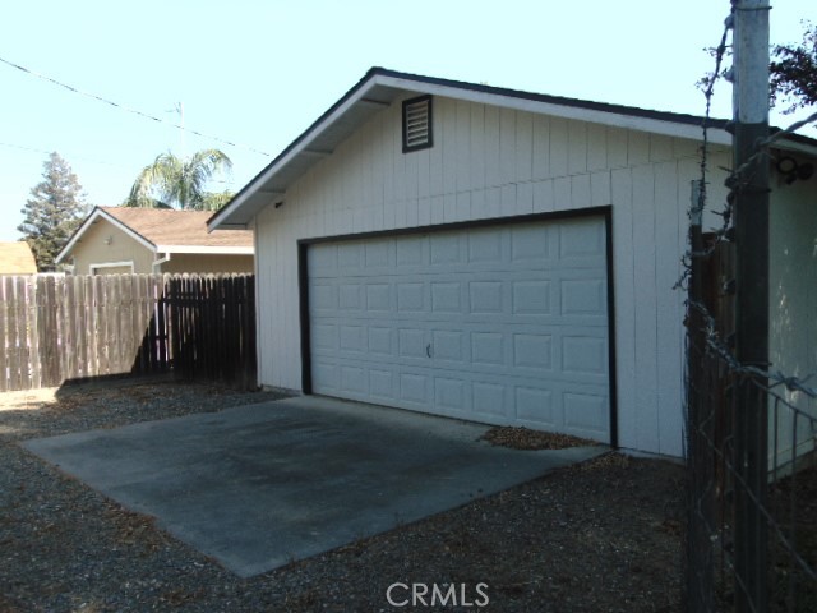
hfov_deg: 60.0
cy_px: 306
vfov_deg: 46.8
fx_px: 708
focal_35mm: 30
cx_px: 408
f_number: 3.1
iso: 80
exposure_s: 1/500
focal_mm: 5.4
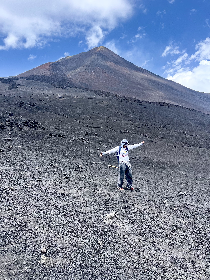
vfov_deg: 67.3
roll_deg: +1.1
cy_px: 140
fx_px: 210
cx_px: 105
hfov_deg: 53.1
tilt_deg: -1.5
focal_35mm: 26
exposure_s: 1/2024
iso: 50
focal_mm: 5.1
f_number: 1.6
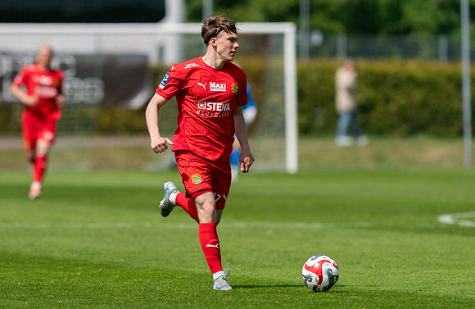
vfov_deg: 2.7
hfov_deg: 4.2
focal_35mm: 500
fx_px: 6553
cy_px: 134
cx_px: 213
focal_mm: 300
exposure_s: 1/2000
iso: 100
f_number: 3.2
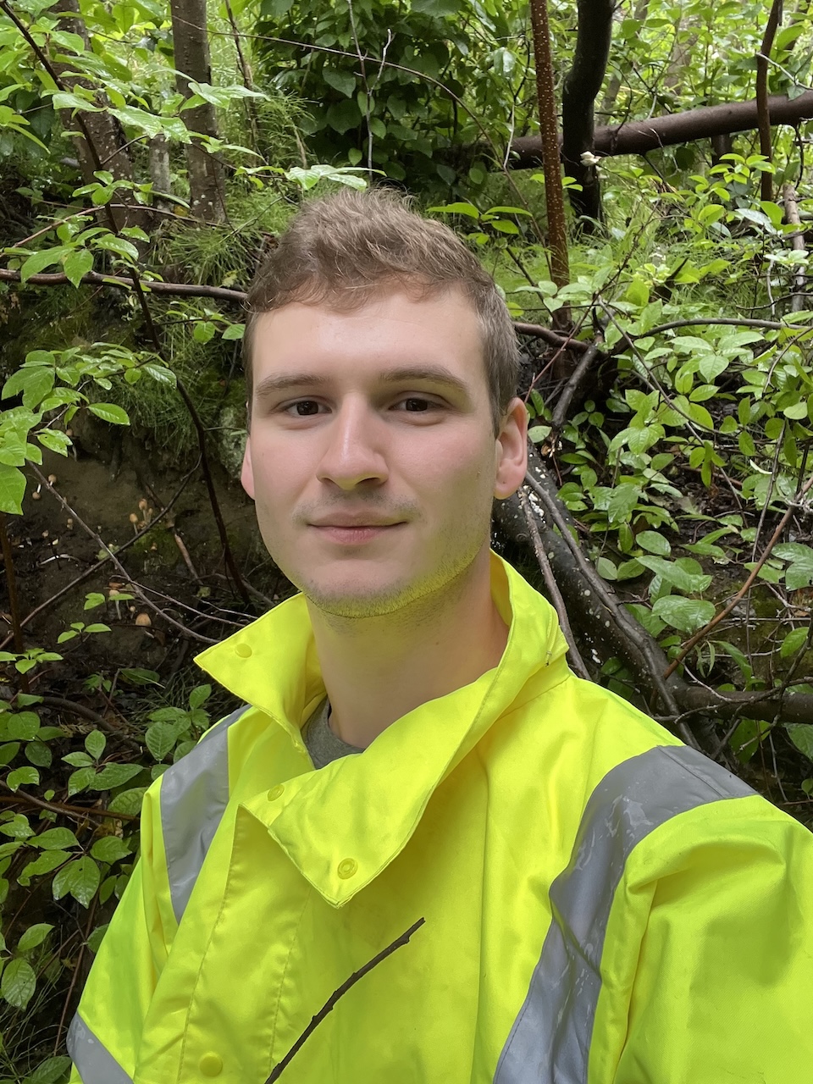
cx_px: 406
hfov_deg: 46.8
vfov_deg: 60.0
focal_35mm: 30
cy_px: 542
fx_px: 939
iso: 100
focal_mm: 2.71
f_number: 2.2
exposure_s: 1/114
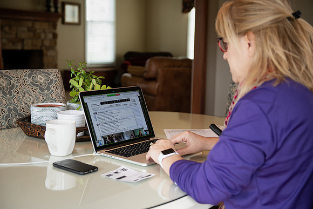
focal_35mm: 50
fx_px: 435
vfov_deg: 27.0
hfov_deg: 39.6
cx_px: 156
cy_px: 104
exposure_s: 1/125
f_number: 3.5
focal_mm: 50
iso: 500
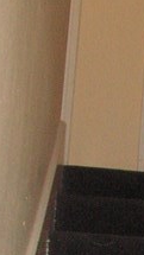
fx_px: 1269
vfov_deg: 10.8
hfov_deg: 6.3
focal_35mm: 187
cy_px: 448
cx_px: 275
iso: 160
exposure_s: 1/40
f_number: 3.2
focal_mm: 6
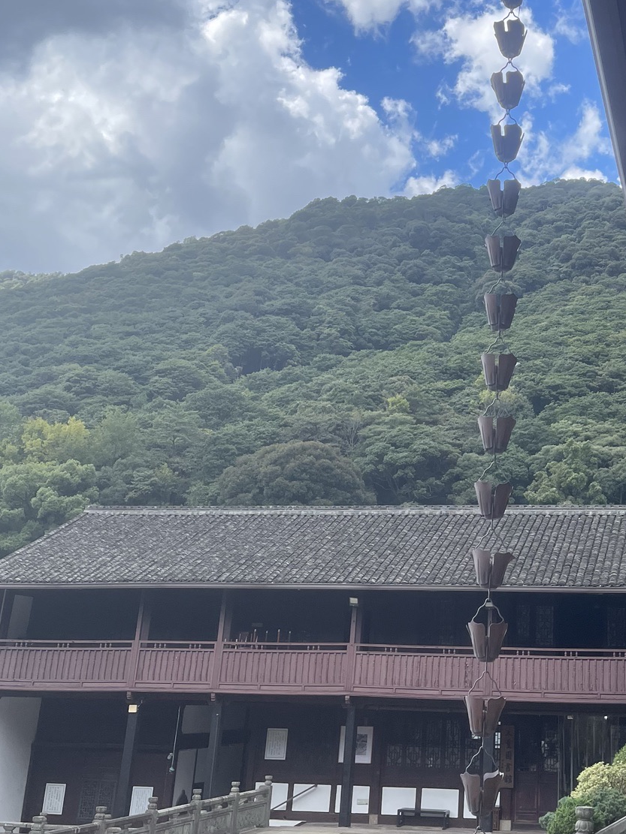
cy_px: 288
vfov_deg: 41.6
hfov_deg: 31.0
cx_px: 539
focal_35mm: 45
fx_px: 1085
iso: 32
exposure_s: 1/1852
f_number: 1.6
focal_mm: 5.1
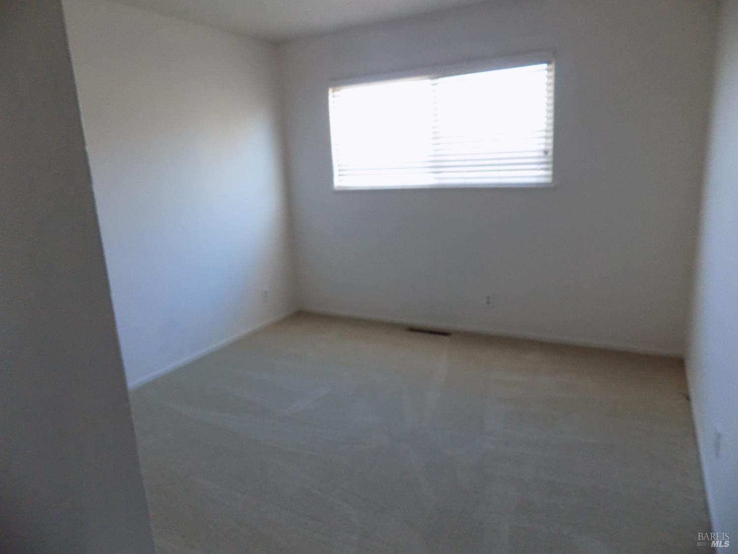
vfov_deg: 58.9
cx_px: 369
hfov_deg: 73.9
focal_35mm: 23
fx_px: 490
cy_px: 277
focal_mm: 4
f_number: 3.1
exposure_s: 1/30
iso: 320
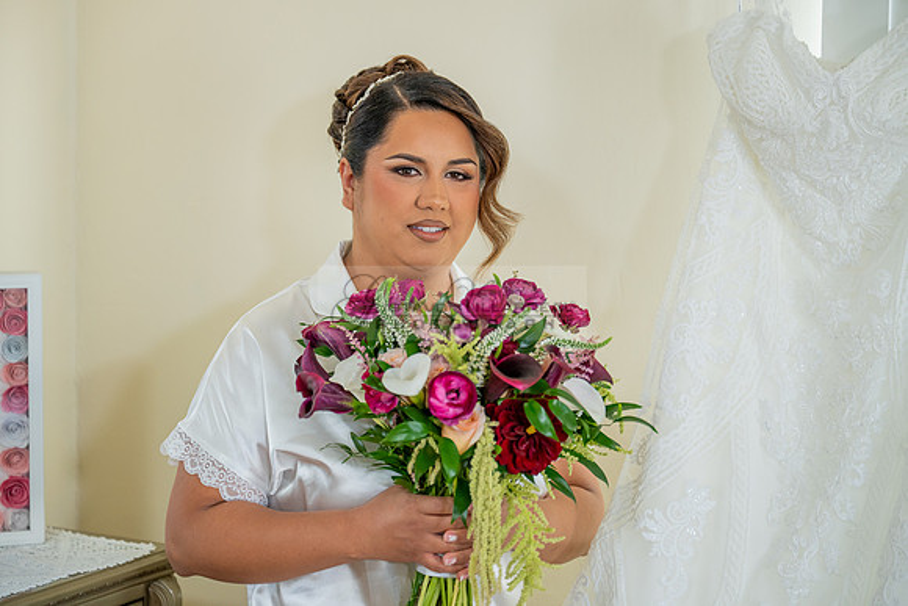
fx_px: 1766
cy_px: 303
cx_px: 454
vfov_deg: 19.5
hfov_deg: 28.8
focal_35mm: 70
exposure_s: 1/250
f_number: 2.8
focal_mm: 70
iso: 640
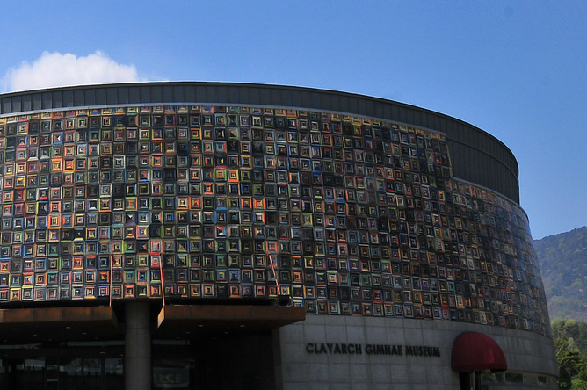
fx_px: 717
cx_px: 1
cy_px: 168
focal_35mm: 44
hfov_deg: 39.3
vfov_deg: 30.4
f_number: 16
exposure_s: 1/250
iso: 200
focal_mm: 14
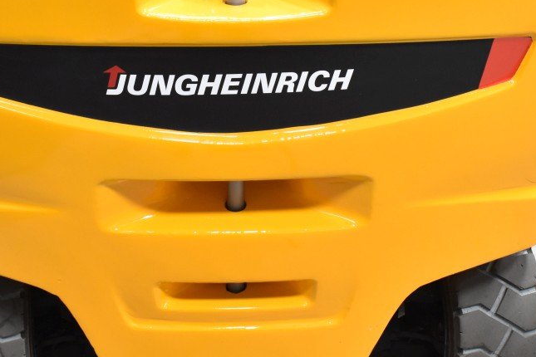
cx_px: 233
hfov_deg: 30.0
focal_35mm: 67
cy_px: 158
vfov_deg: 20.3
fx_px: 997
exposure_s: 1/30
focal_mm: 24
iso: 1600
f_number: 5
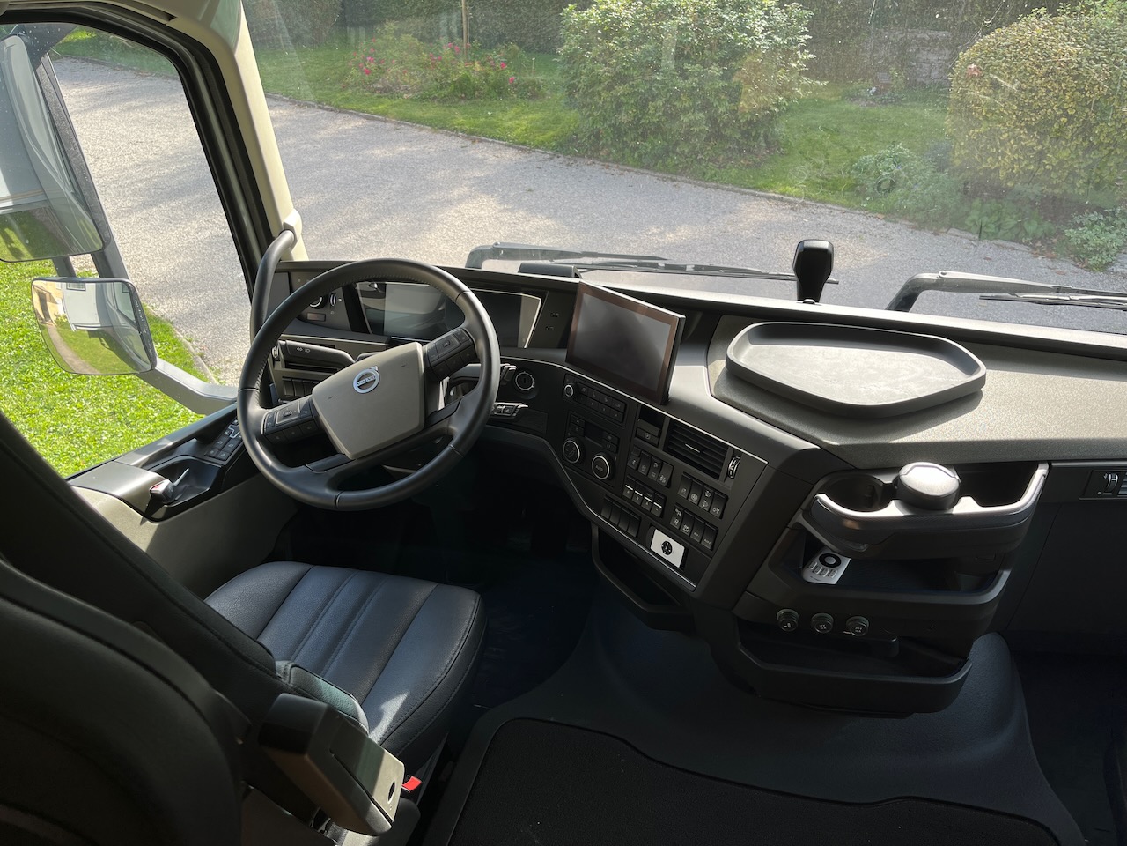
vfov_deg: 53.1
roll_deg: +1.0
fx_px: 846
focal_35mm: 26
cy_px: 423
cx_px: 564
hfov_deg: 67.3
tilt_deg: -33.0
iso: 50
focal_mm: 5.1
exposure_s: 1/324
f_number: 1.6
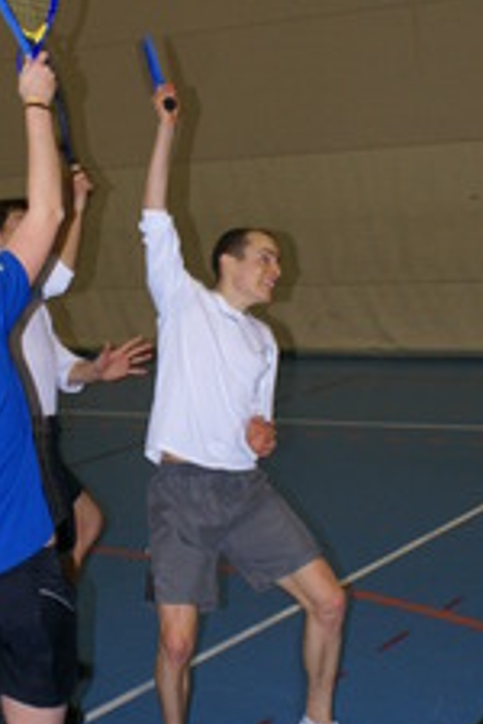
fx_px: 1449
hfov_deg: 18.9
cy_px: 251
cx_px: 164
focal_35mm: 72
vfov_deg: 27.9
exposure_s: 1/60
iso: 400
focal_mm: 20
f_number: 5.6
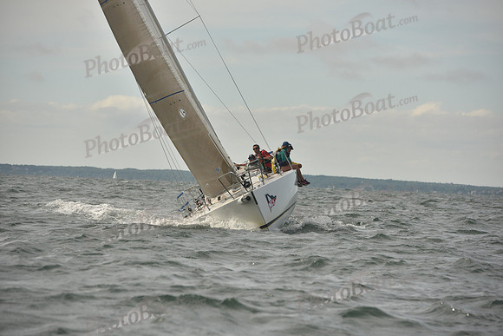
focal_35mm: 200
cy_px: 168
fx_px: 2795
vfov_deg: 6.9
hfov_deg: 10.3
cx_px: 252
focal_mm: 200
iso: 320
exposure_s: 1/1000
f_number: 7.1
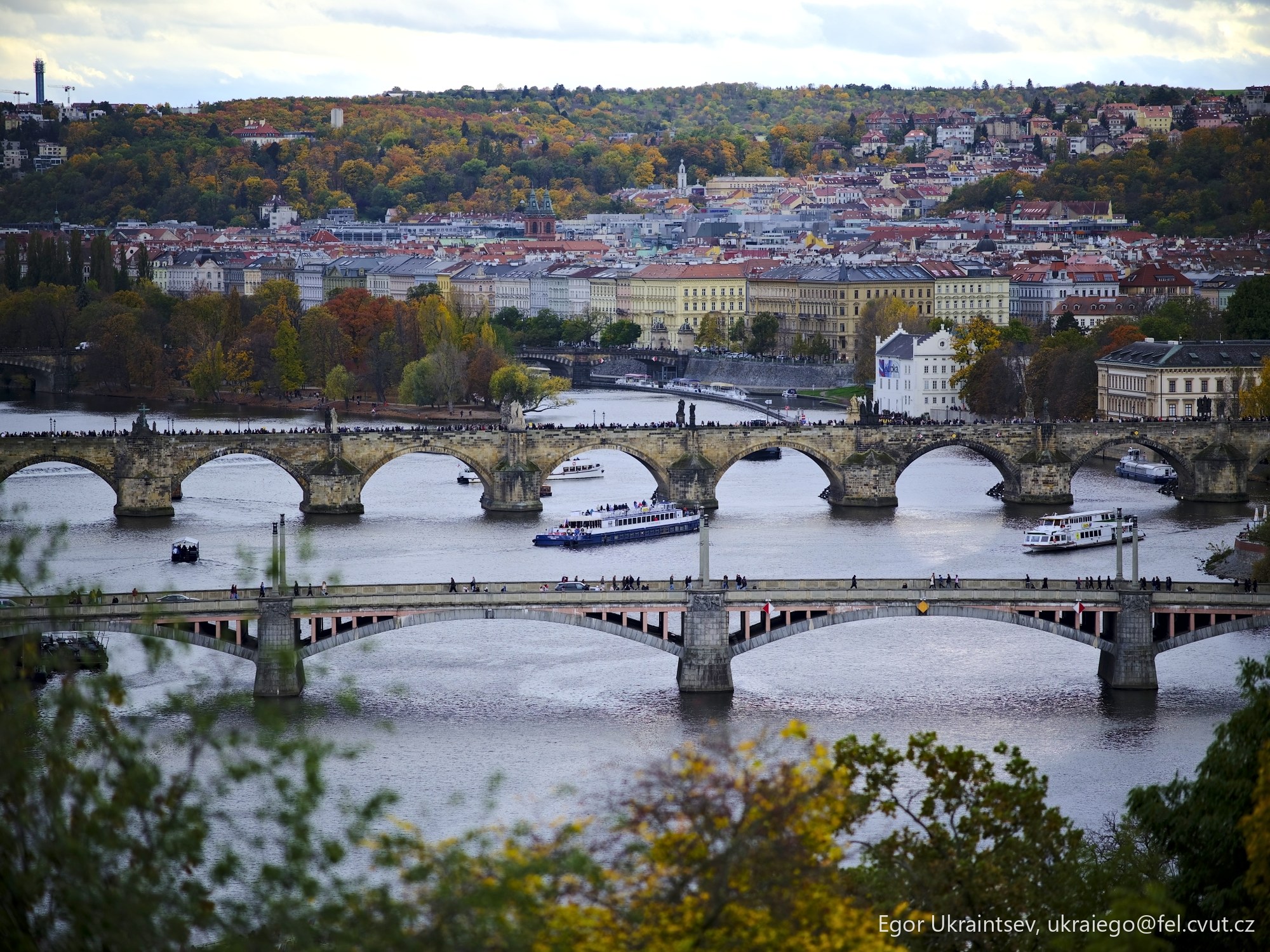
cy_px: 476
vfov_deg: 9.4
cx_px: 635
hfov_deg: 12.5
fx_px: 5797
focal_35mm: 158
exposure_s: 1/200
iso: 100
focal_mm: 200
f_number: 2.8
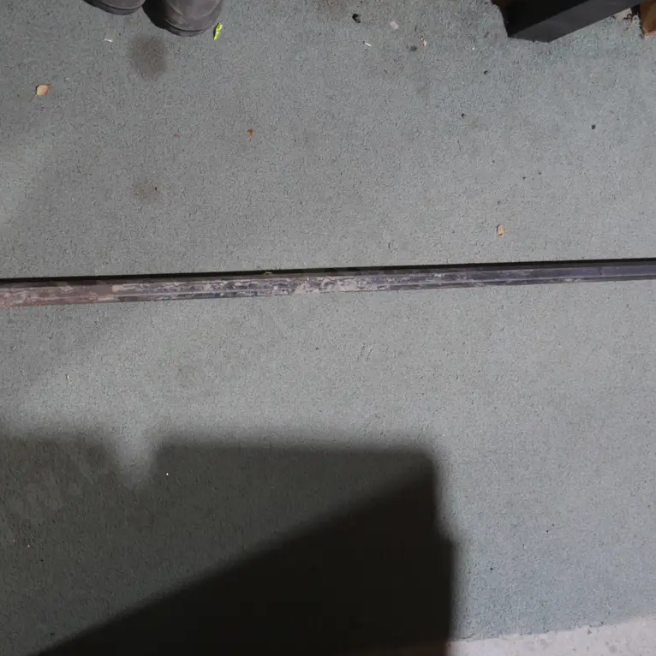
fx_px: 1115
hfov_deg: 32.7
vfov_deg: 32.8
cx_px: 267
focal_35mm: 52
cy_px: 328
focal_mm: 22
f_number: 4.7
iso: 800
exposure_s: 1/60
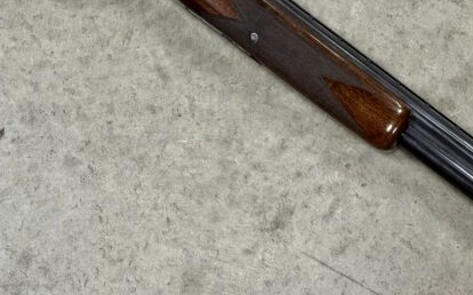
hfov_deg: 16.6
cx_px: 265
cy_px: 66
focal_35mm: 126
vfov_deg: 10.4
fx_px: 1623
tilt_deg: -72.8
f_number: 1.78
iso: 400
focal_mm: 6.76
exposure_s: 1/40
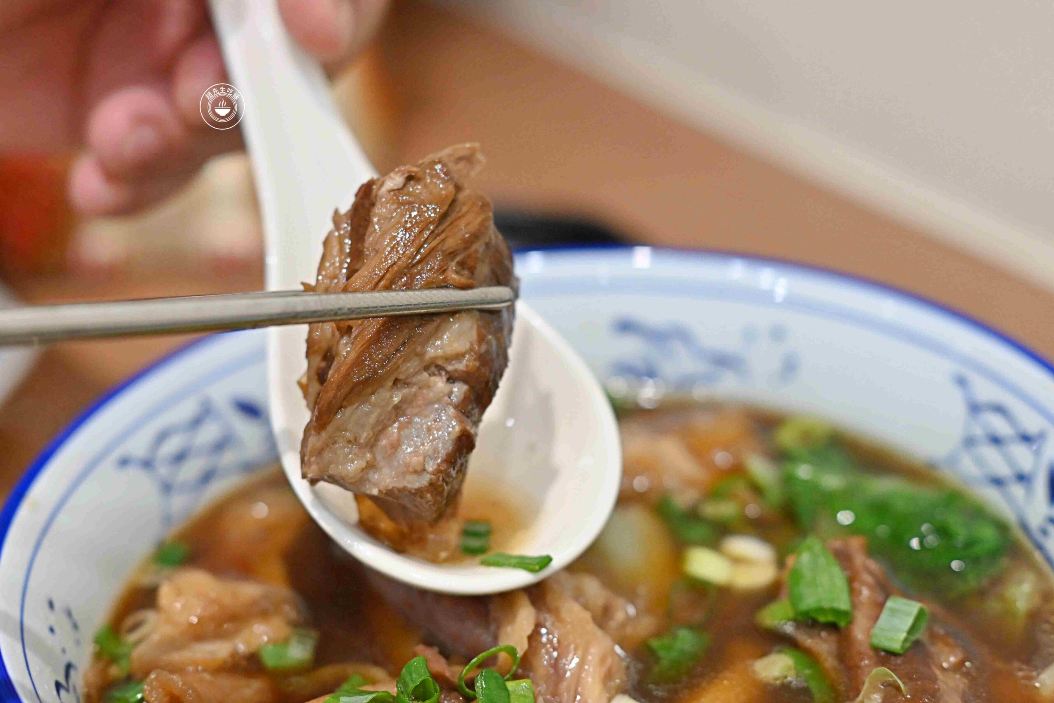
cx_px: 527
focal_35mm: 75
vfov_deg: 18.2
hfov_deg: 27.0
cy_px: 352
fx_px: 2196
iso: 1250
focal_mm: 50
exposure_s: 1/200
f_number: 2.8
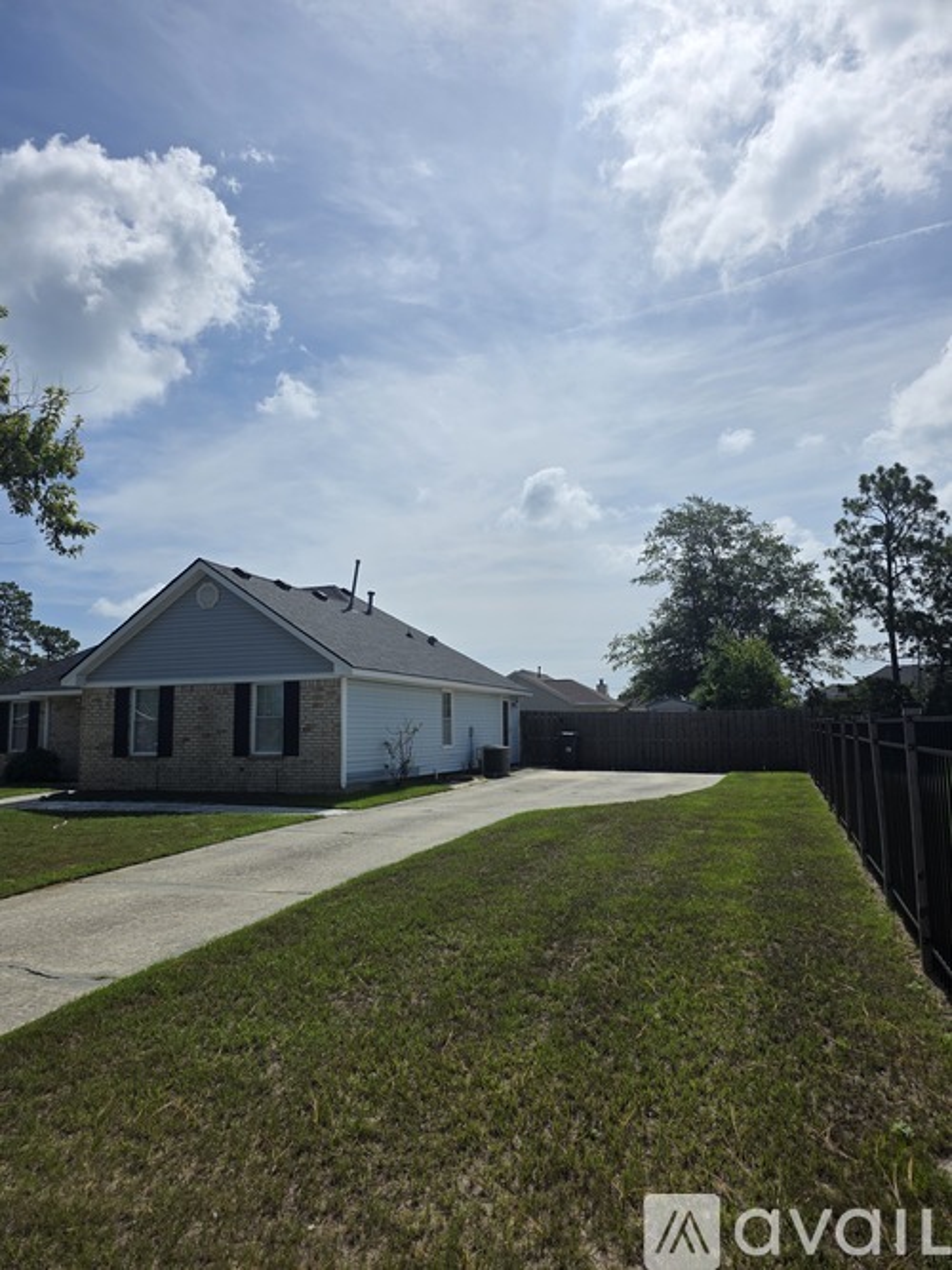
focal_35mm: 23
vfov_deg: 73.9
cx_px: 476
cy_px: 635
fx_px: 844
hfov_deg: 58.9
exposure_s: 1/7944
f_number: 1.7
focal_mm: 6.3
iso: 40
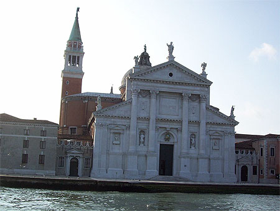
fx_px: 364
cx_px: 140
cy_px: 106
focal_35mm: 45
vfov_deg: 32.2
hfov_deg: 42.1
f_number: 5.4
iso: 80
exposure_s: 1/415
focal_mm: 7.6
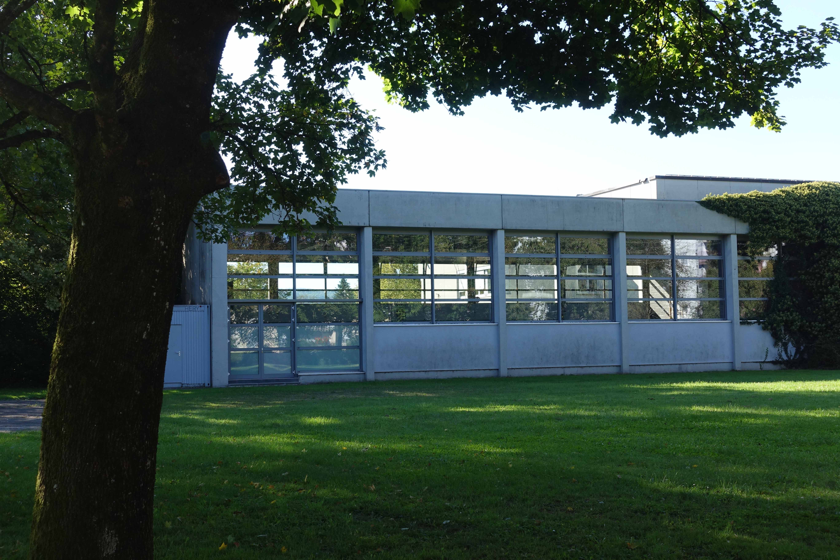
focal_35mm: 46
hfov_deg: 42.7
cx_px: 420
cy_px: 280
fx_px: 1073
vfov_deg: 29.2
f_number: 5.6
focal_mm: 16.84
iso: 125
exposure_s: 1/125
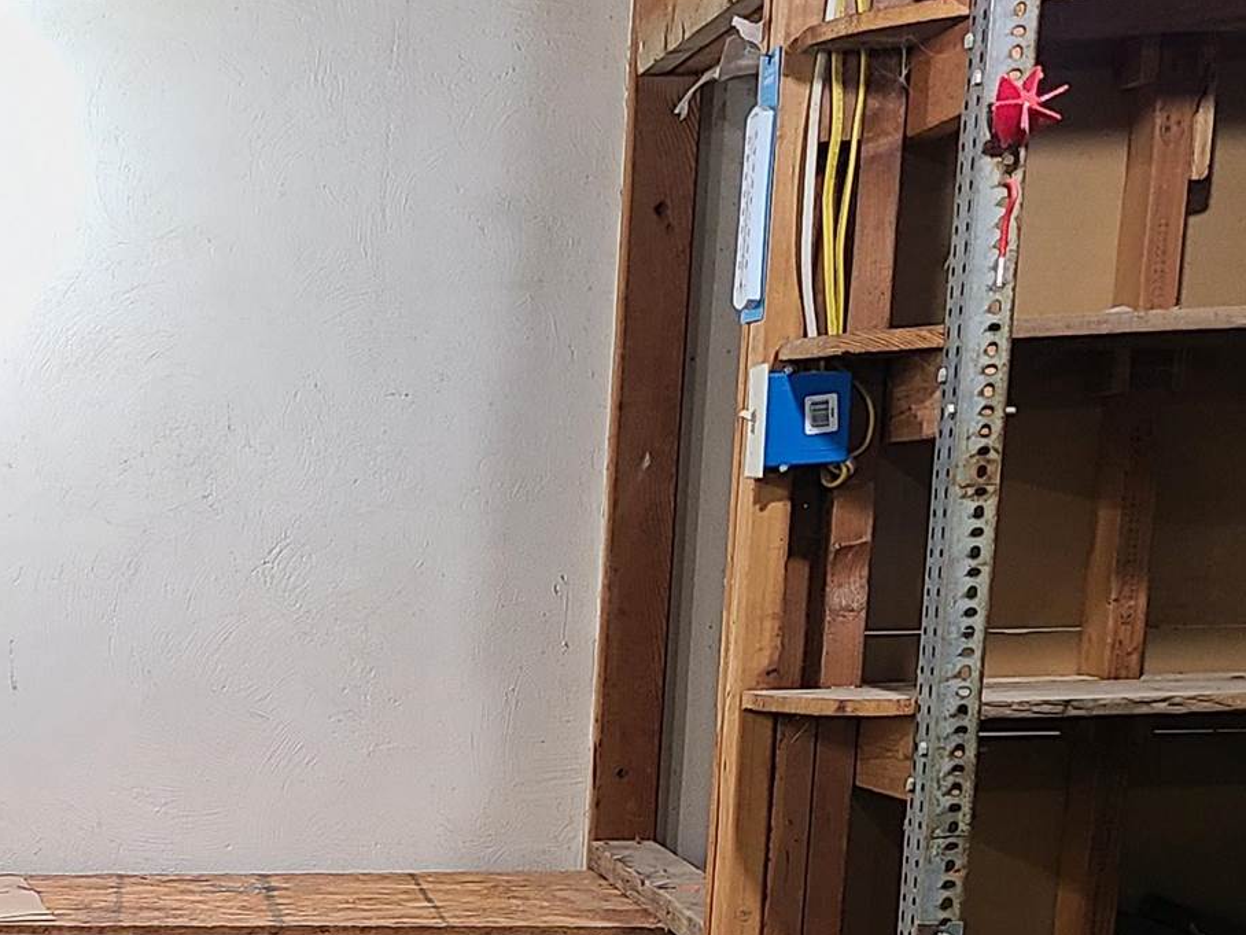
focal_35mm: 88
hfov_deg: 20.3
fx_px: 3168
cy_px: 1270
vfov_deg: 15.8
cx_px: -376
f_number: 1.8
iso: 125
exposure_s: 1/60
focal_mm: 5.4
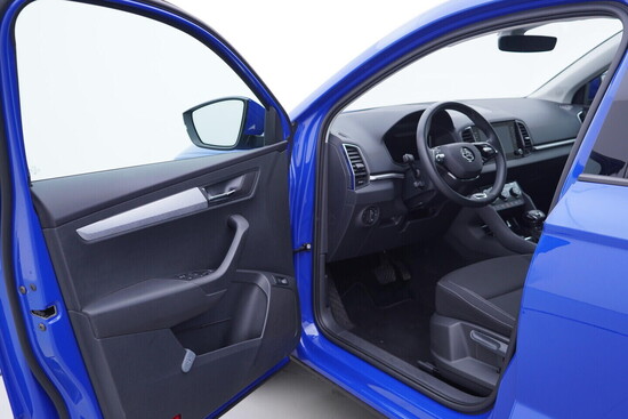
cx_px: 314
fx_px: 628
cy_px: 210
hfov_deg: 53.1
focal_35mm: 36
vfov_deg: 36.9
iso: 125
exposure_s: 1/40
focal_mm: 24
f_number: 2.8
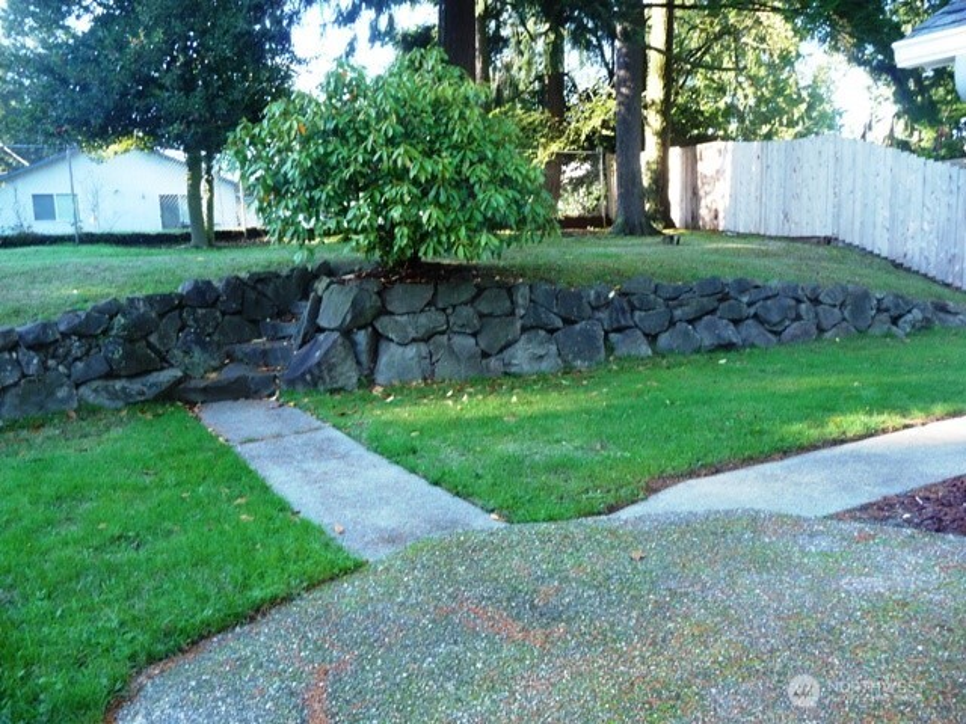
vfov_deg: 49.7
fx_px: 781
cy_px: 362
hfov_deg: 63.4
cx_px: 483
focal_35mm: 28
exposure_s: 1/40
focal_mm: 4.7
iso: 100
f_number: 3.3
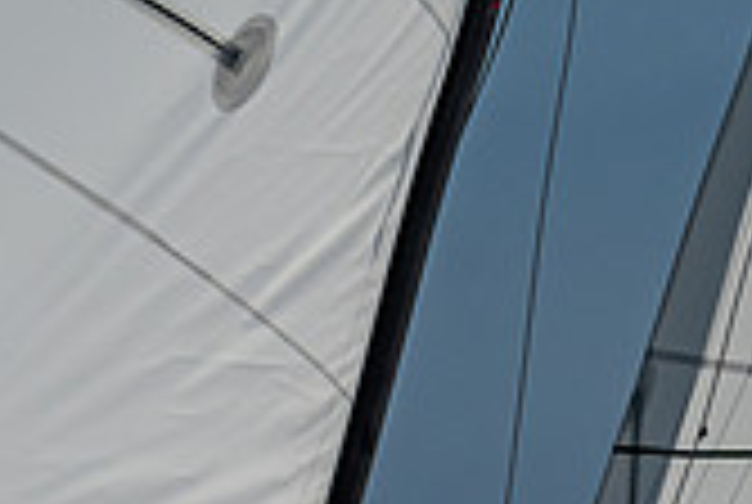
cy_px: 1231
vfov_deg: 1.5
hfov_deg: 2.2
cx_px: -575
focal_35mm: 915
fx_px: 19147
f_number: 6.3
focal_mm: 175
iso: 400
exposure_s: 1/4000
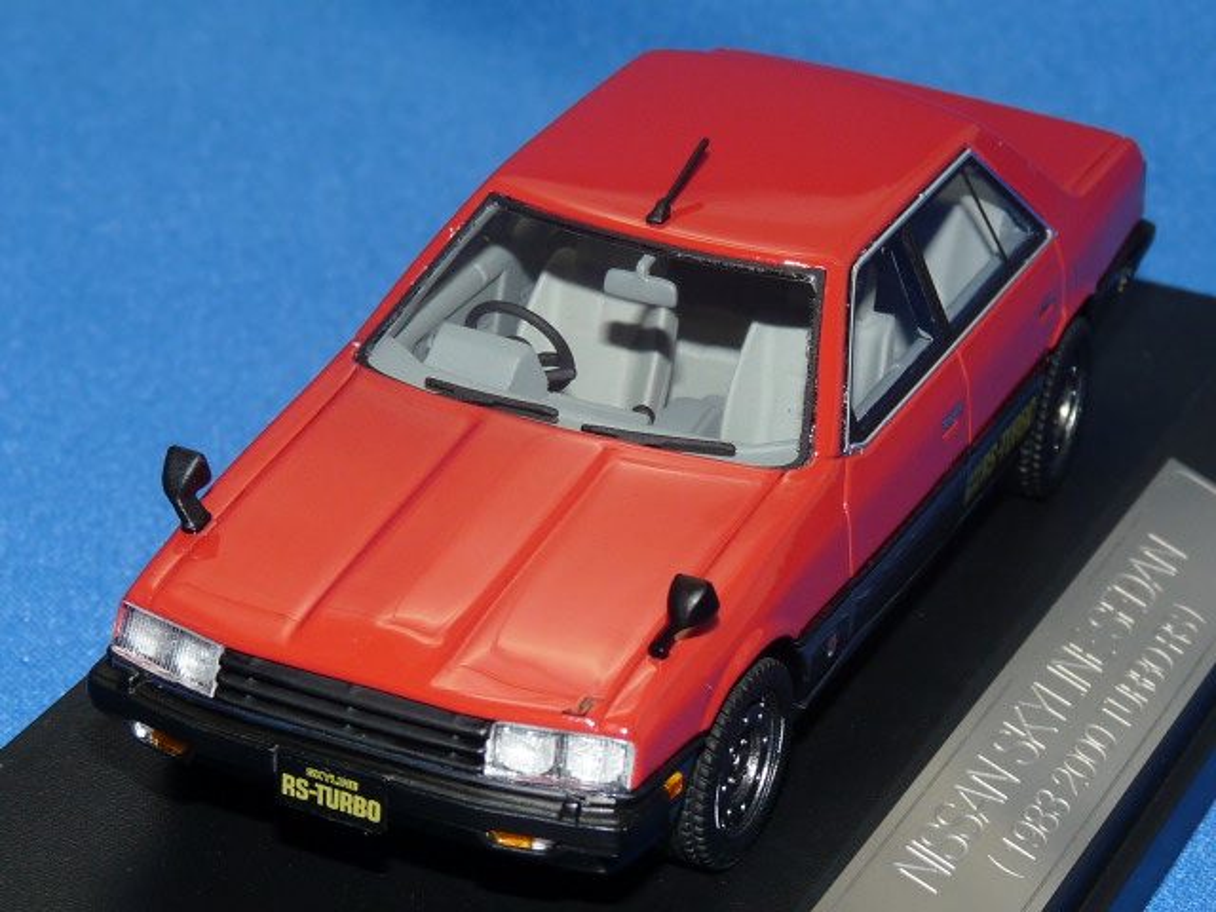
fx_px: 4426
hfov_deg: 15.6
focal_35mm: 126
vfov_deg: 11.8
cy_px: 456
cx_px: 608
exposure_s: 1/40
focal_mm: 12.8
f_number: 4
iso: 100
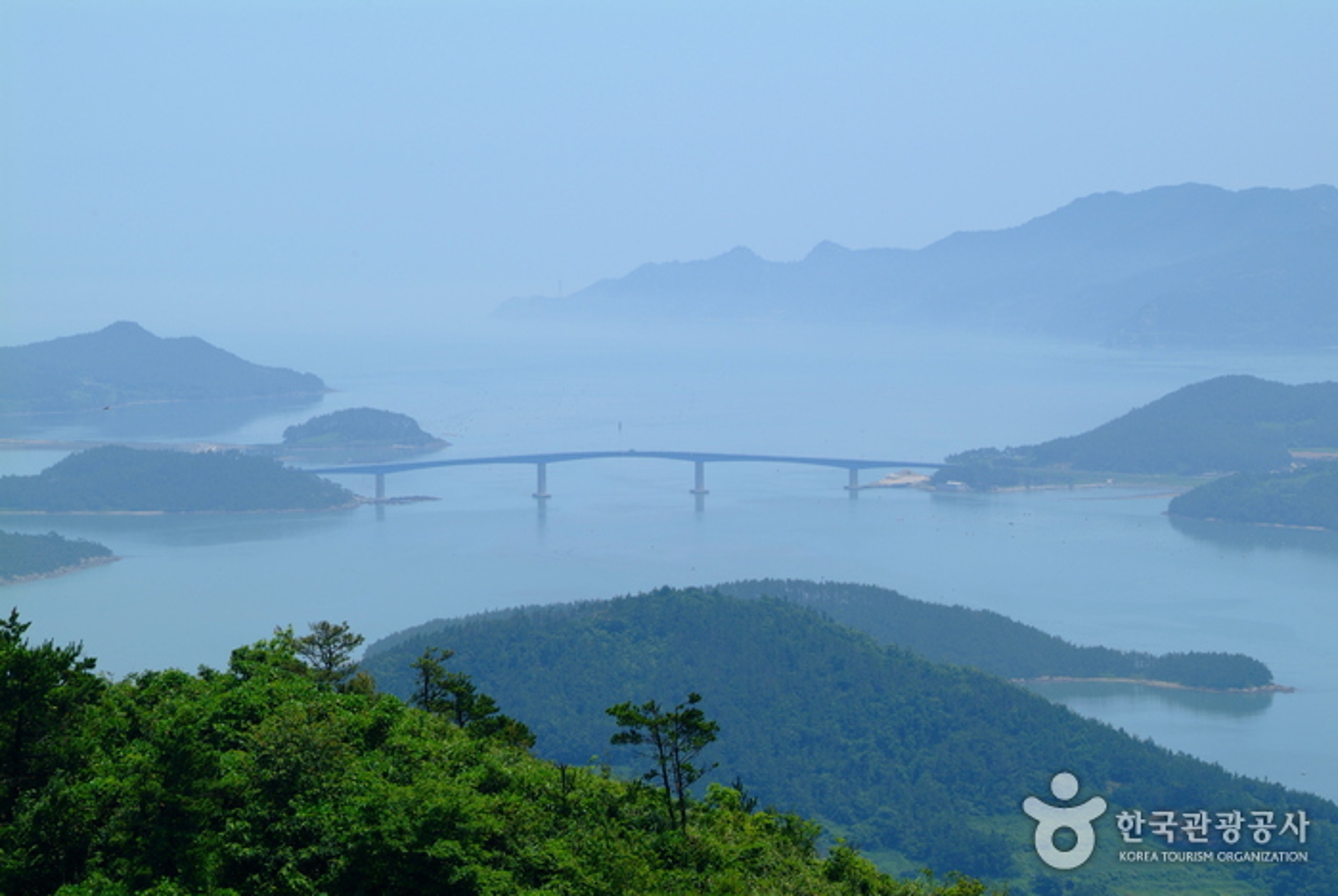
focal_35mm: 117
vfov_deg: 11.7
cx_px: 669
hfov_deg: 17.5
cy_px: 448
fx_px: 4354
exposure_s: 1/250
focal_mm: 78
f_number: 8
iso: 100
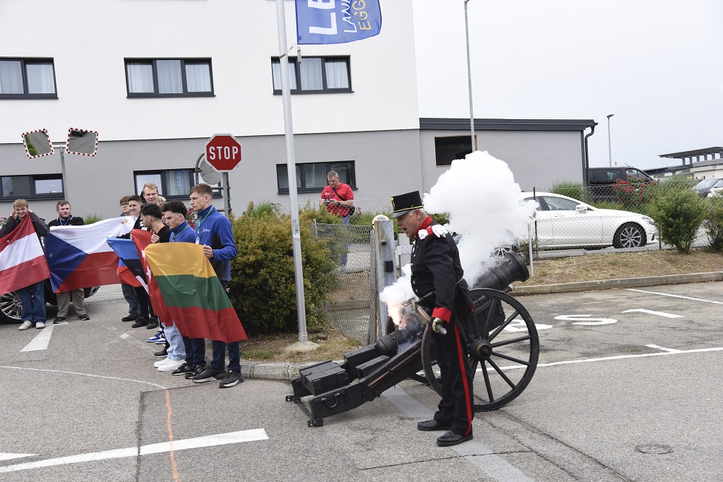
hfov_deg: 44.5
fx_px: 884
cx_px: 362
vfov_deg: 30.5
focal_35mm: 44
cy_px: 241
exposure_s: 1/400
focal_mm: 44
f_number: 5.6
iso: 400
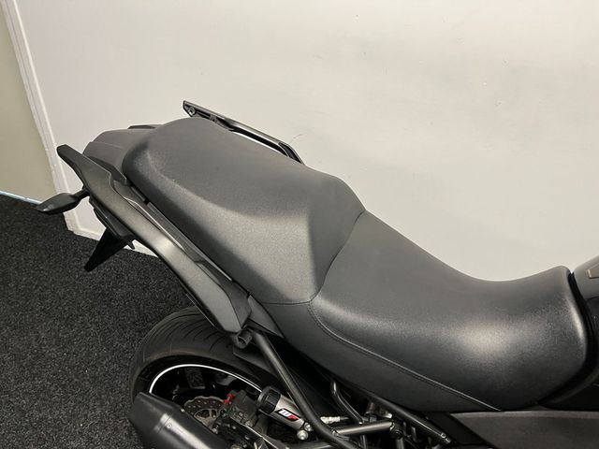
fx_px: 450
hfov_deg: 67.3
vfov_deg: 53.1
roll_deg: +0.3
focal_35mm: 26
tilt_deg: -33.5
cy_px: 224
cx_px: 300
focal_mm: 5.1
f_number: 1.6
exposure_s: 1/50
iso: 100
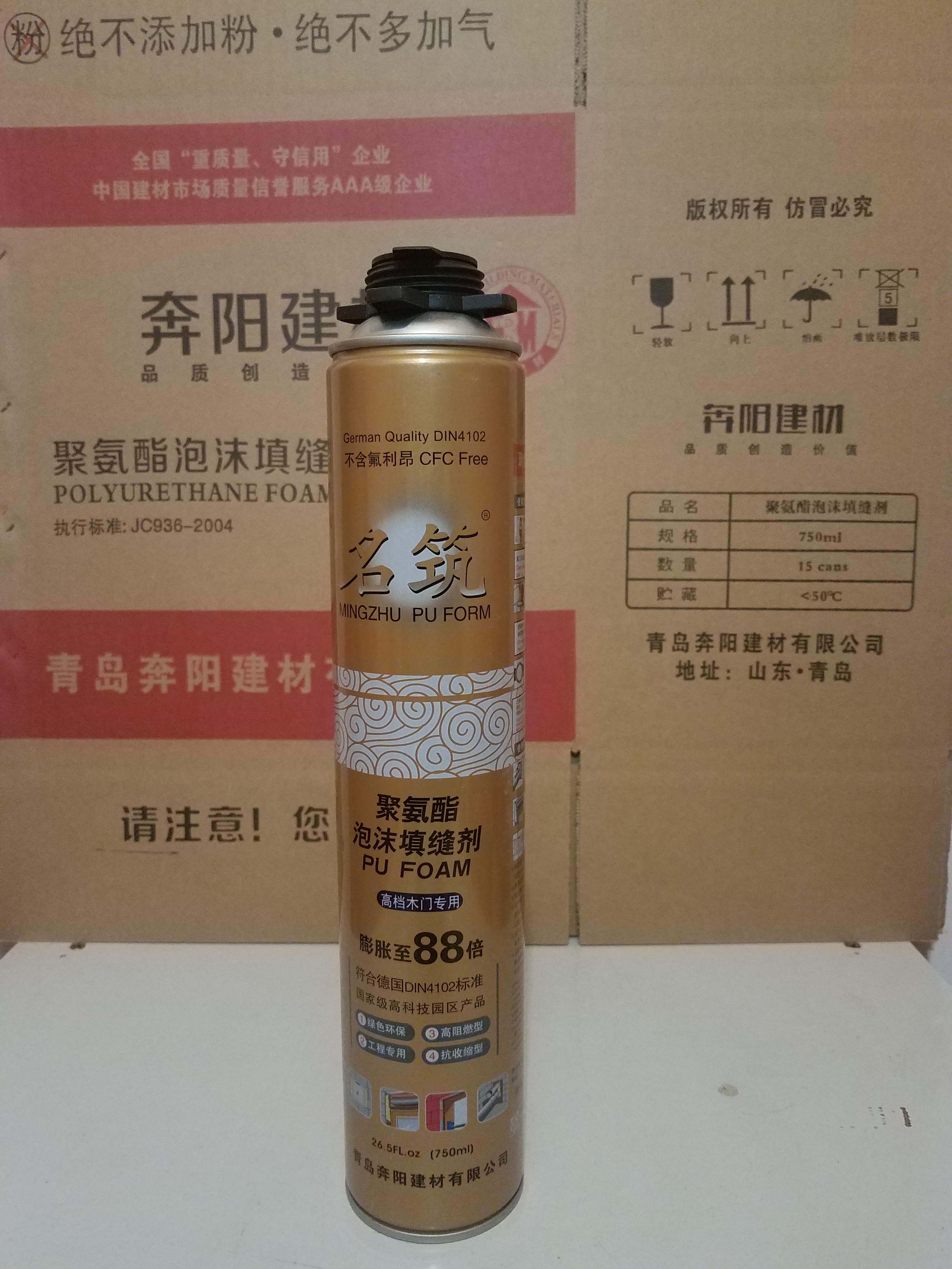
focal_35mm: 26
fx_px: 953
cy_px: 634
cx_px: 476
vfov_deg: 67.3
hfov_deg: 53.1
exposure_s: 1/10
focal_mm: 4.2
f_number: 1.7
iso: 250
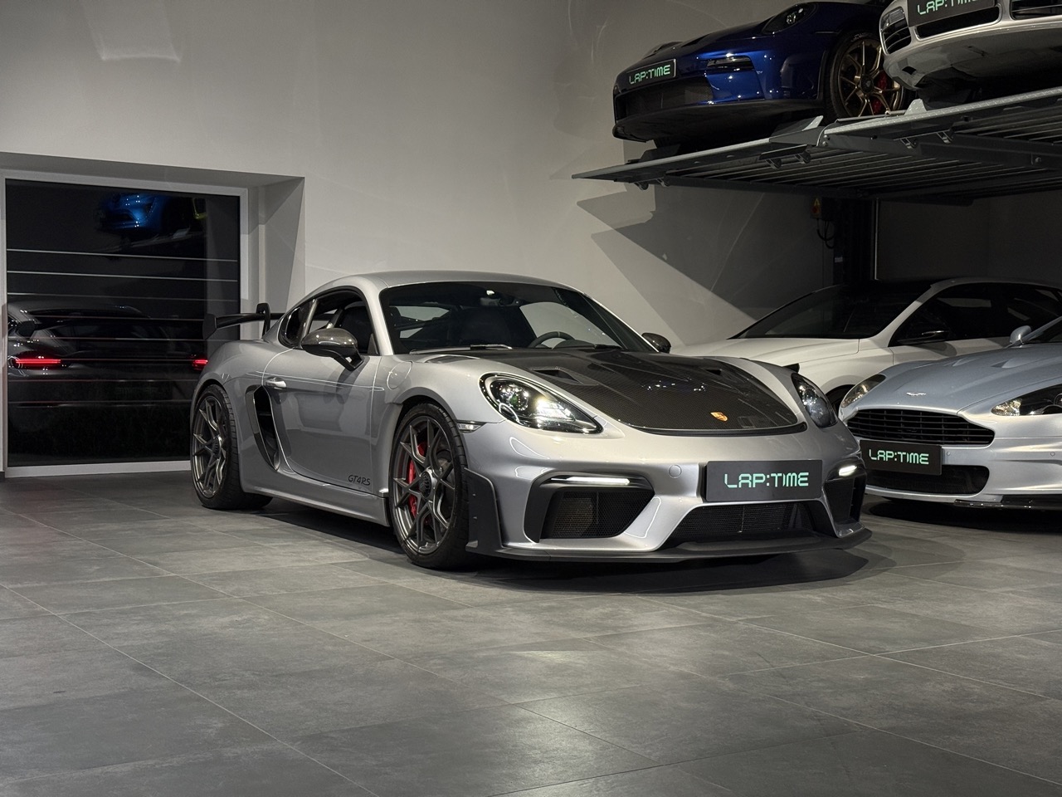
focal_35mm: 48
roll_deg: -0.6
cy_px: 398
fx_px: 1473
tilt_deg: -1.7
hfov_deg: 39.7
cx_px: 531
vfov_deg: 30.3
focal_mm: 6.76
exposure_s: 1/100
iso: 125
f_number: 1.78
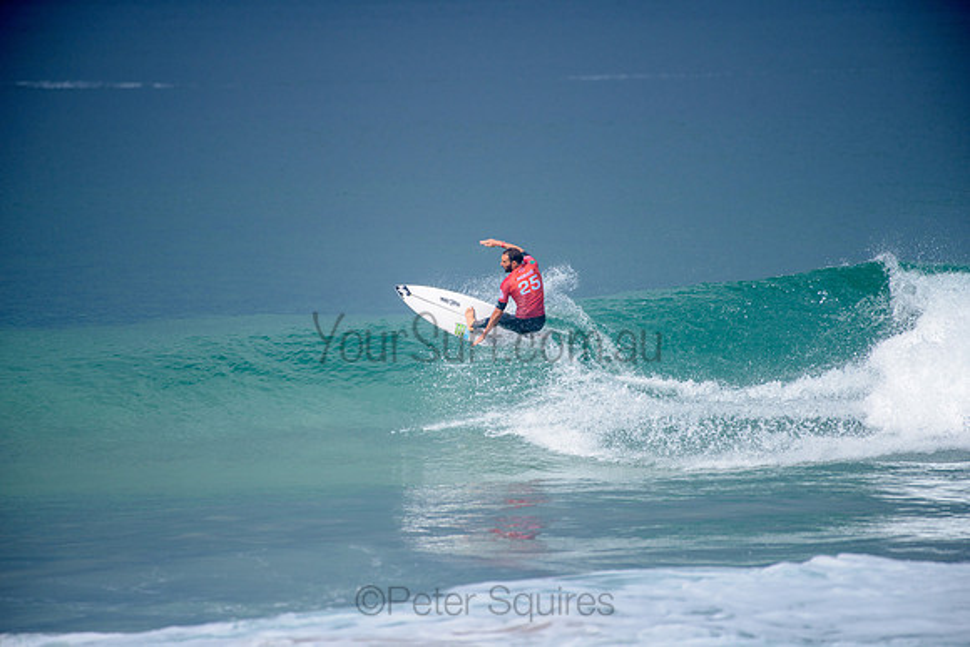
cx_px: 485
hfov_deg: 4.1
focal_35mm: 500
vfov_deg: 2.8
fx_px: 13475
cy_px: 324
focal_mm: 500
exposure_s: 1/2000
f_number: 5.6
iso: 160
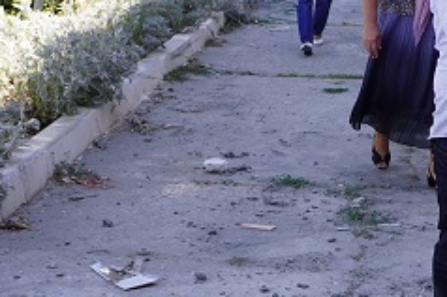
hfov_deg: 16.9
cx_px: 734
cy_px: 92
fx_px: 1314
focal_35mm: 106
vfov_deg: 12.9
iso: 100
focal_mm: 28
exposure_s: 1/200
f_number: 5.6
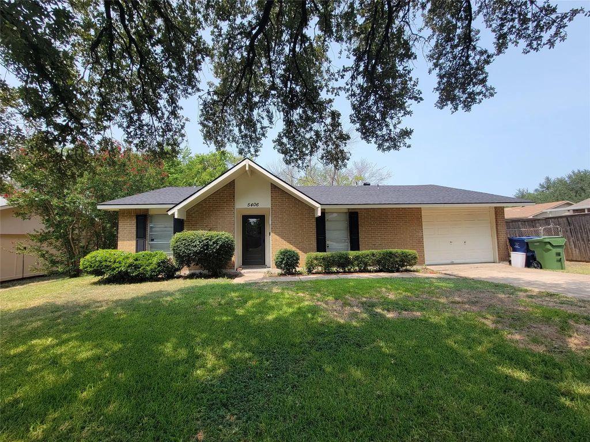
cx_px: 295
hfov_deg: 106.2
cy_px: 221
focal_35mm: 13
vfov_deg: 89.9
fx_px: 222
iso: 50
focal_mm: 2.2
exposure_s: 1/922
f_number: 2.2
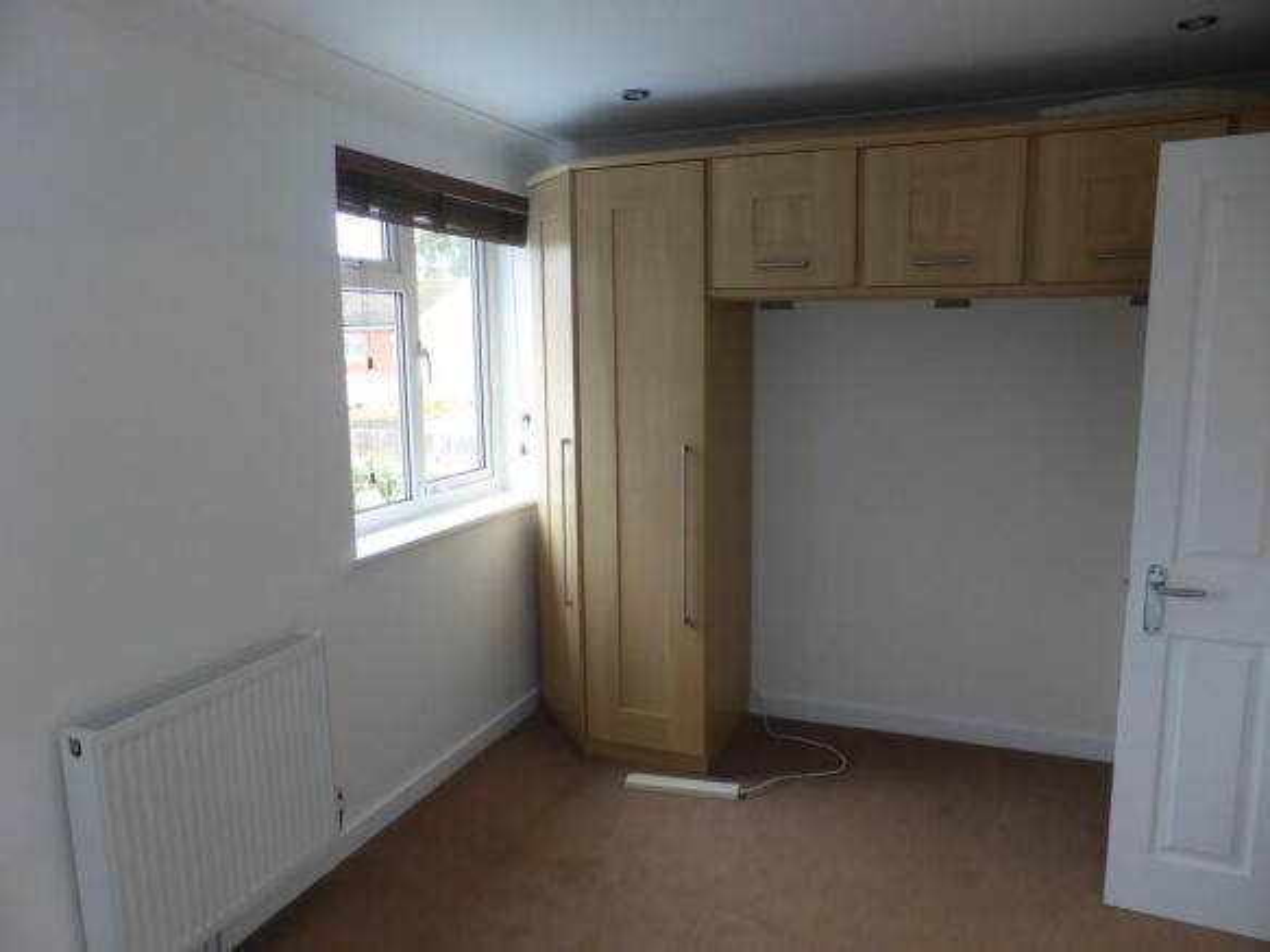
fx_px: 917
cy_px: 476
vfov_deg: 54.9
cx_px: 635
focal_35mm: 25
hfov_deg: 69.4
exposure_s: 1/60
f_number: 3.3
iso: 320
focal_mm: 4.3
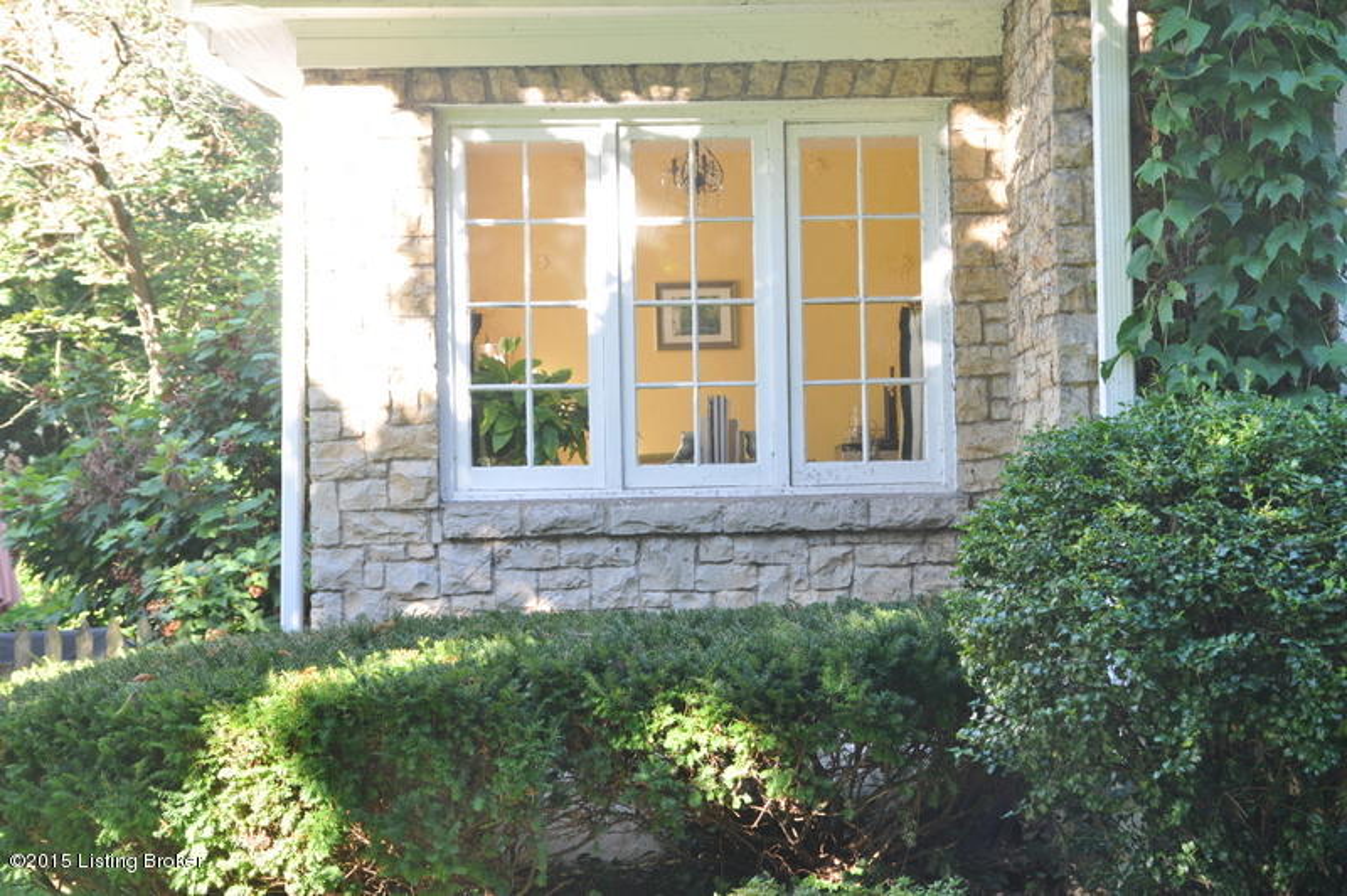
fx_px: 2355
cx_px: 674
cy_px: 448
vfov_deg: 21.5
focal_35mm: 63
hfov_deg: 31.9
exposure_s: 1/125
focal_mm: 42
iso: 400
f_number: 5.6
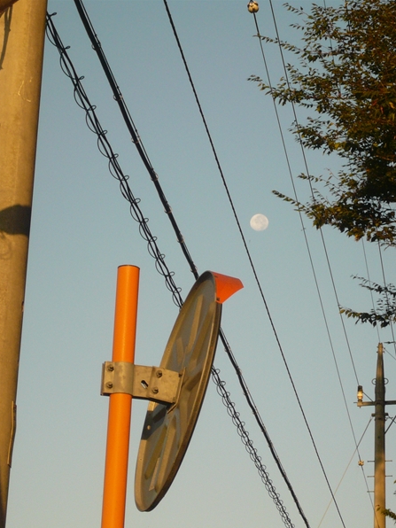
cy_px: 265
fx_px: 2090
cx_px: 252
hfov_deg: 10.8
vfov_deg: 14.4
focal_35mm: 137
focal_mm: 16.8
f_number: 5.6
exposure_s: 1/250
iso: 100
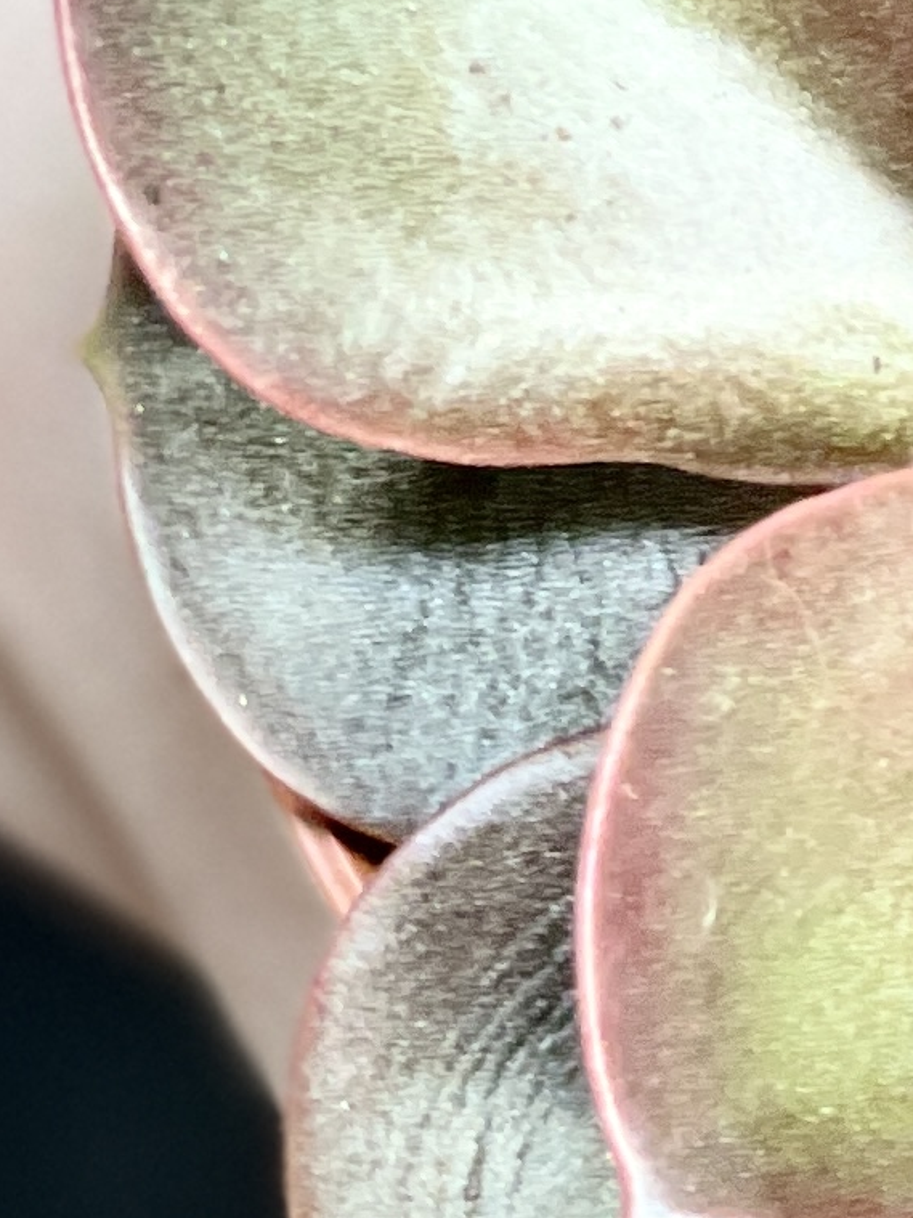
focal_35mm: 340
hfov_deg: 4.3
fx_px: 11960
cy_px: 385
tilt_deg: -40.2
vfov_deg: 5.8
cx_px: 1415
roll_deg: +2.5
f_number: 2.2
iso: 125
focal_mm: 7.5
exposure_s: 1/33
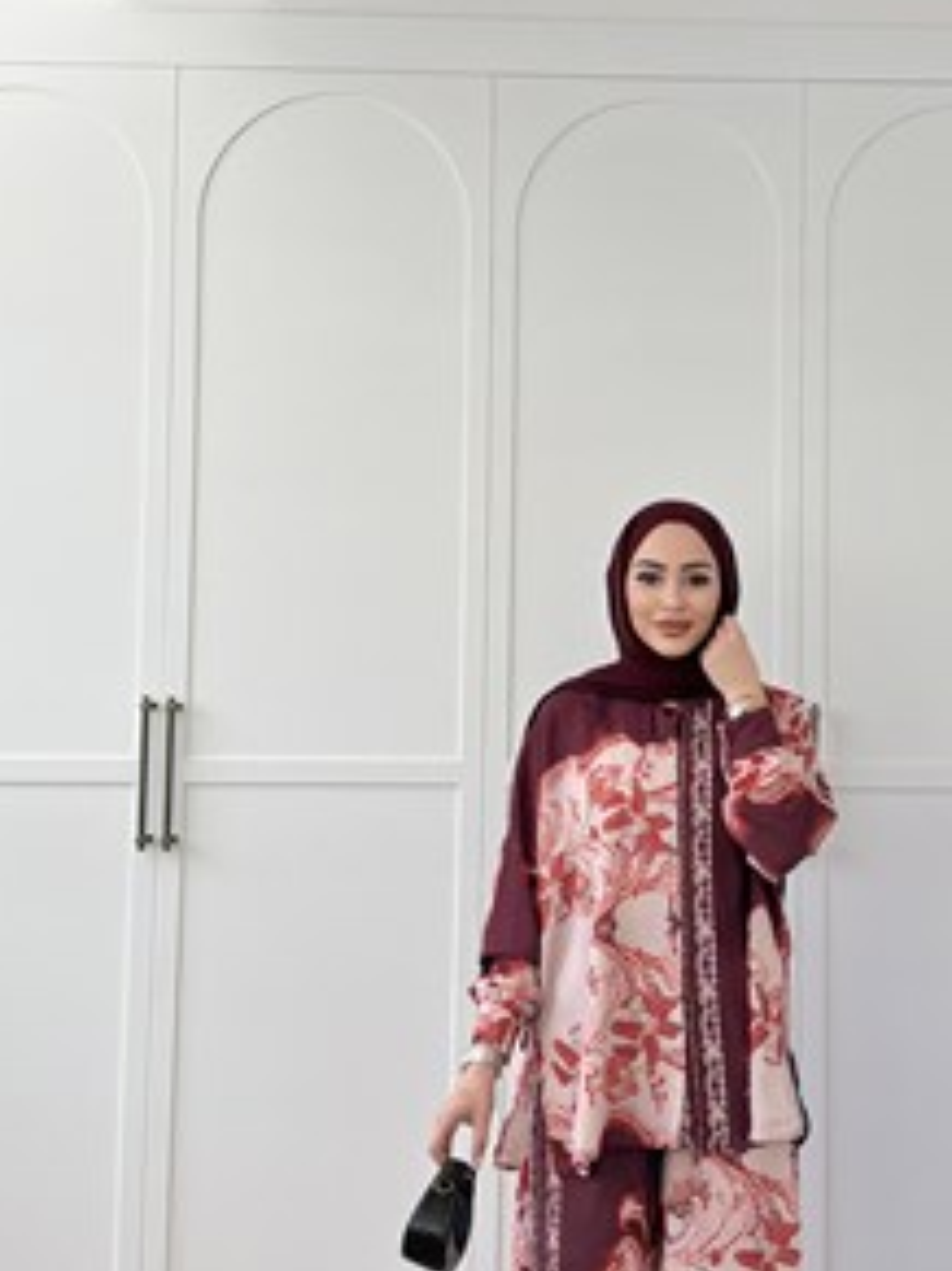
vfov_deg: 42.6
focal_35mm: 44
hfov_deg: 32.6
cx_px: 642
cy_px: 793
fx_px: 1615
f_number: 1.78
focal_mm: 6.76
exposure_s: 1/1522
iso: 320
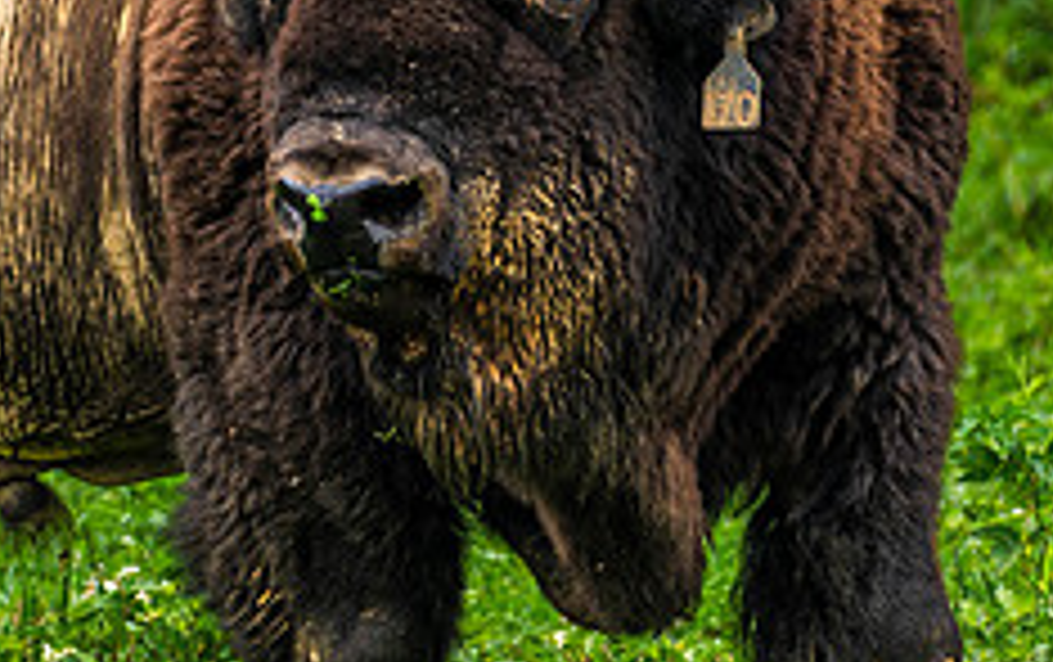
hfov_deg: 1.2
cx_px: 176
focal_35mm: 1737
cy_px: 31
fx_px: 49920
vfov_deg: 0.8
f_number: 7.1
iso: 140
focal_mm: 500
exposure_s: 1/160
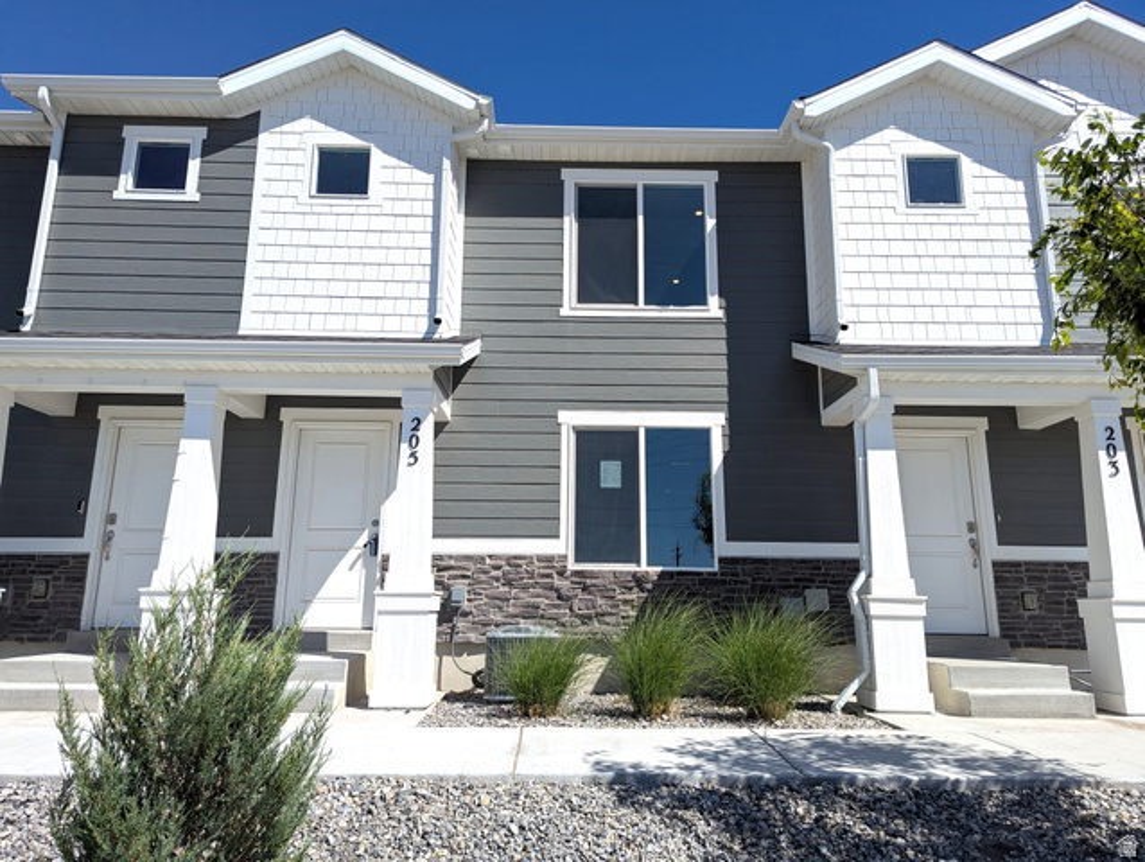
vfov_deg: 56.9
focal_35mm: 24
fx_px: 795
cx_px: 572
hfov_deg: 71.5
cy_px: 431
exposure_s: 1/2899
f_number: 1.85
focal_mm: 6.81
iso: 50
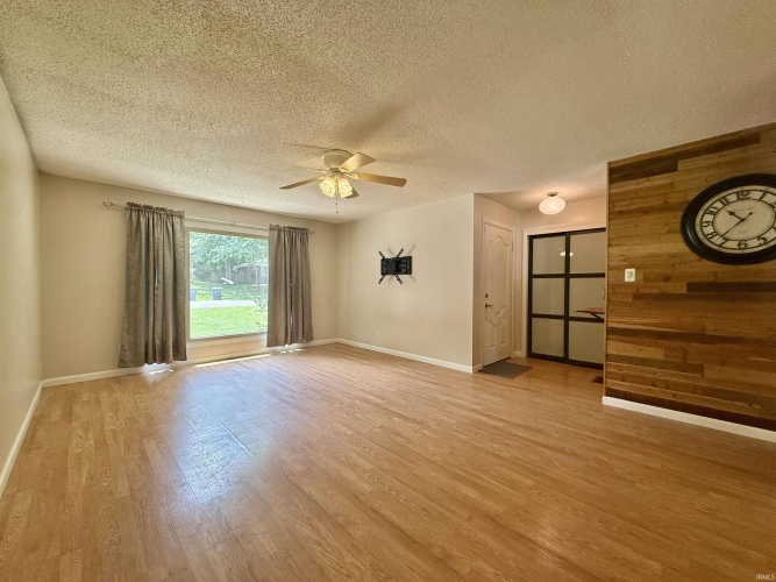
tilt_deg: +0.2
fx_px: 314
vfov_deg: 85.7
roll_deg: +0.0
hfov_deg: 102.1
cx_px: 388
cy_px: 291
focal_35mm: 14
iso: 160
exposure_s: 1/120
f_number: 2.2
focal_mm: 2.22
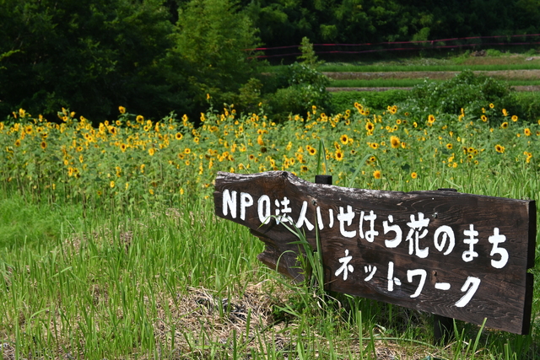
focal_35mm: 75
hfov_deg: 27.0
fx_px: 1125
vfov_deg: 18.2
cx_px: 270
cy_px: 180
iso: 320
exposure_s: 1/800
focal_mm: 50
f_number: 6.3
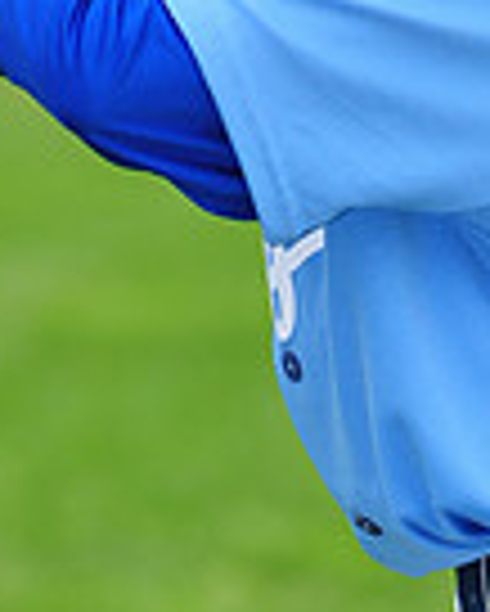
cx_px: 369
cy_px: -184
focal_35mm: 658
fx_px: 11915
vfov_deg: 2.9
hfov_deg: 2.4
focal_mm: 165
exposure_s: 1/500
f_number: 5
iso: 400
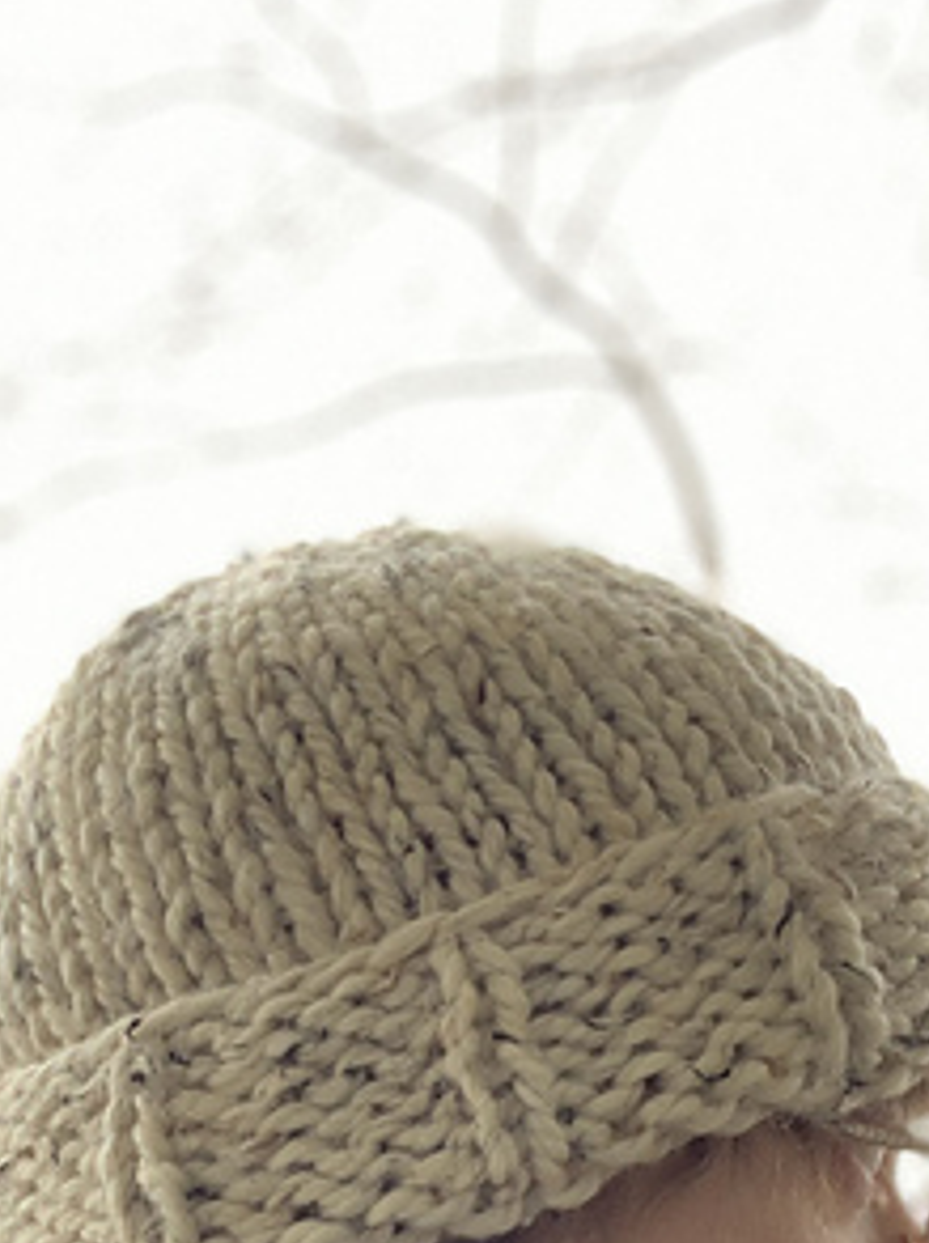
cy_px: 1260
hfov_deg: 20.9
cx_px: 356
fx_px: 2510
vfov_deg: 26.3
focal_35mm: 70
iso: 160
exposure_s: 1/60
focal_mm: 2.87
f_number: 2.2
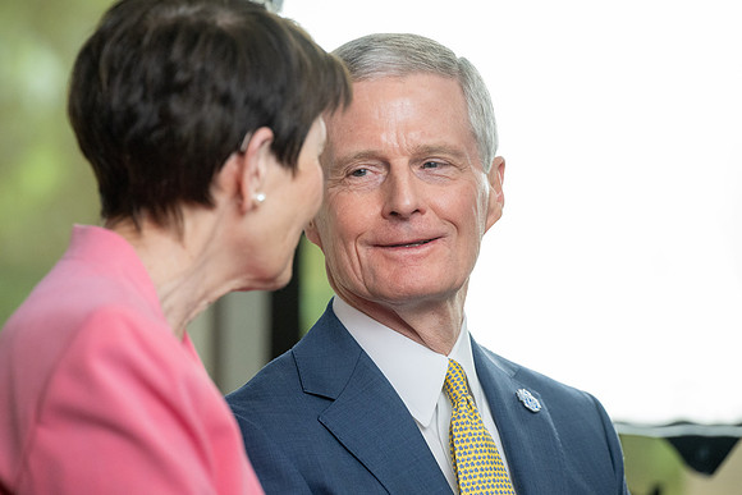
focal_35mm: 213
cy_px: 263
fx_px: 4382
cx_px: 371
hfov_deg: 9.7
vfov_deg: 6.5
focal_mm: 200
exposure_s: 1/250
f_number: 4.5
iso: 2000
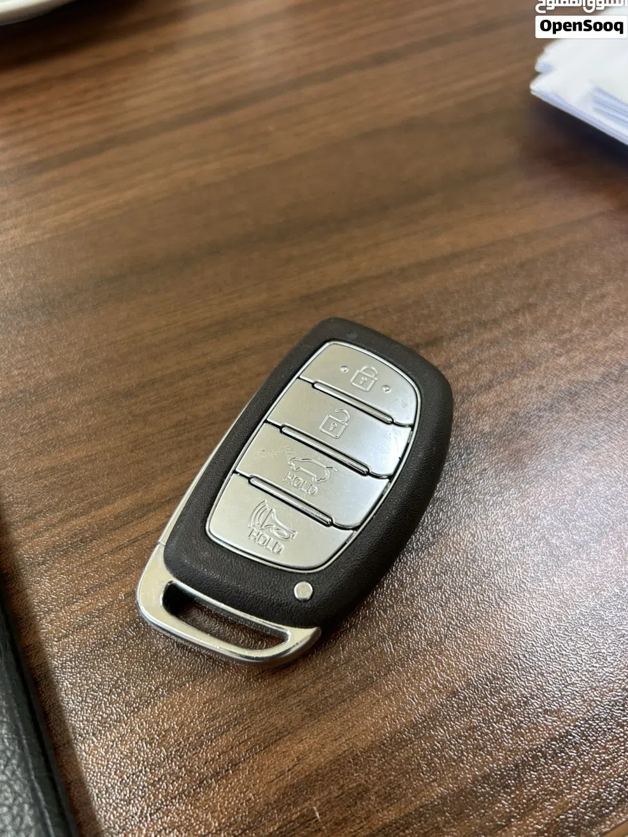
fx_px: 653
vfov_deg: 65.3
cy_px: 411
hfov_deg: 51.3
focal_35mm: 27
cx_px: 317
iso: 125
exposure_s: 1/100
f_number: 1.5
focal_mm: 5.7
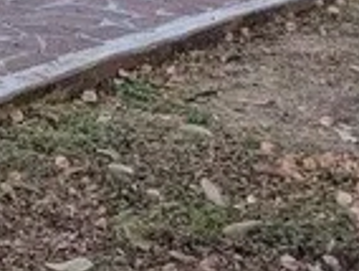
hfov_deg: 11.2
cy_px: -390
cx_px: -602
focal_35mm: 135
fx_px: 1402
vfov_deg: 9.7
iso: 21
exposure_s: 1/381
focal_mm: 6.9
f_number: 1.68
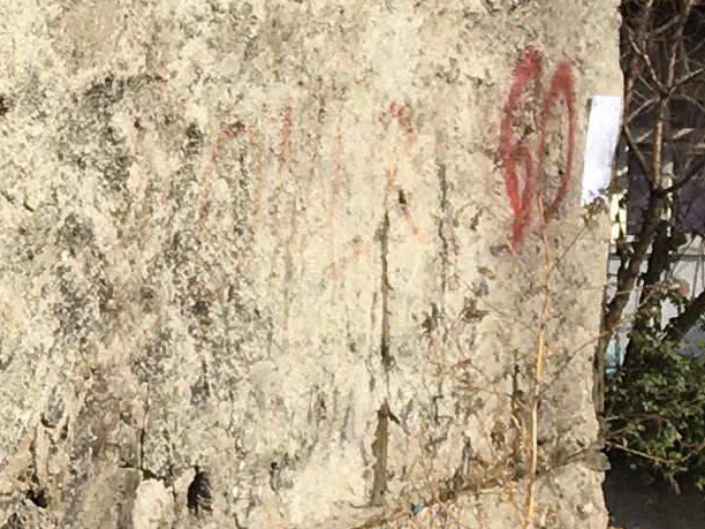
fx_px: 3890
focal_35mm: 191
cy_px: 254
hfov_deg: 9.3
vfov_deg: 7.8
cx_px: -946
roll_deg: +0.9
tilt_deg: -3.5
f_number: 2.2
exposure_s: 1/2262
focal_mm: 4.15
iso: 25
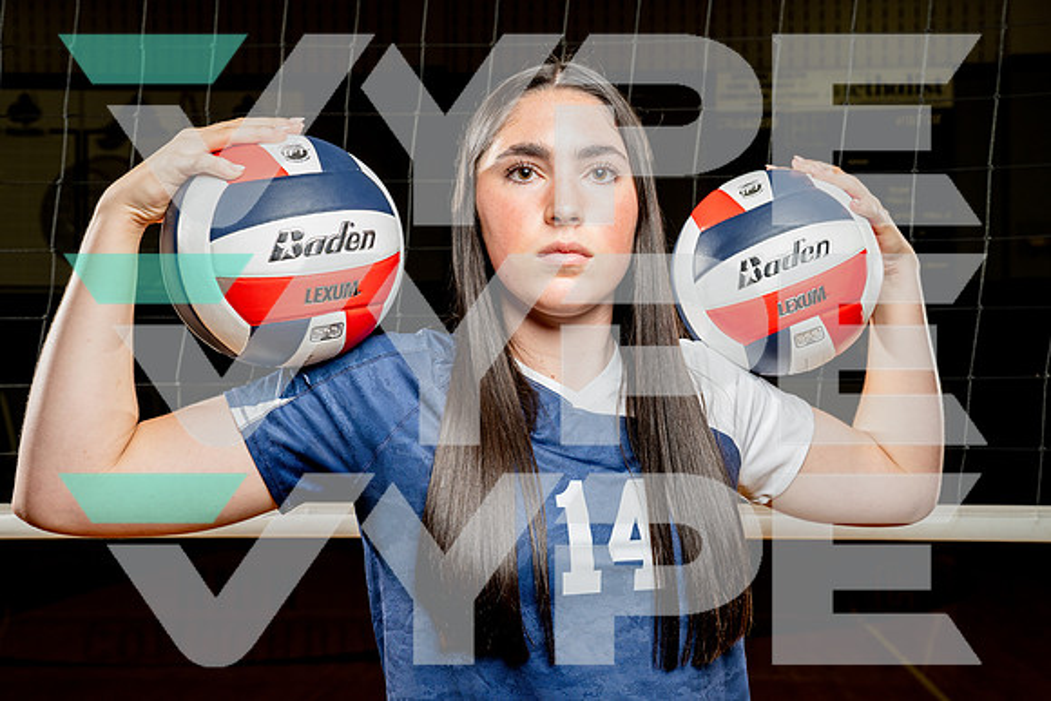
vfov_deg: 27.1
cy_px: 346
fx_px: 1454
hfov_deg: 39.7
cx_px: 552
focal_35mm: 50
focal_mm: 47
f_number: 8
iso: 640
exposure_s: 1/250
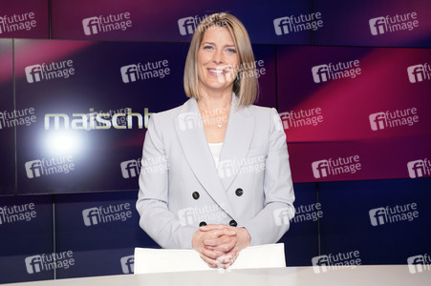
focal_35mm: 39
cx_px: 216
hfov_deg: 49.6
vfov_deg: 34.2
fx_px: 467
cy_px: 143
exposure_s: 1/160
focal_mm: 39
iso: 2000
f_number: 5
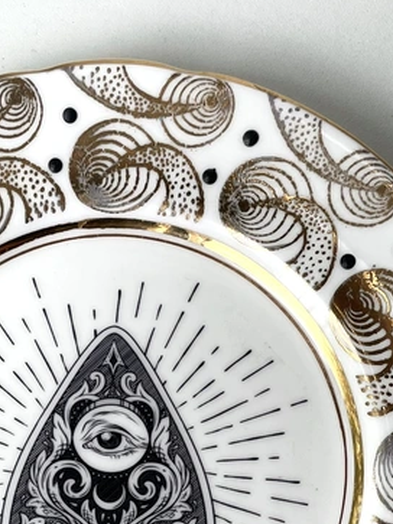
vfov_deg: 29.5
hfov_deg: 23.1
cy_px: 465
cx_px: 113
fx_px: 954
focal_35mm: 63
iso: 32
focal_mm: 4.2
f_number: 1.6
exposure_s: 1/442
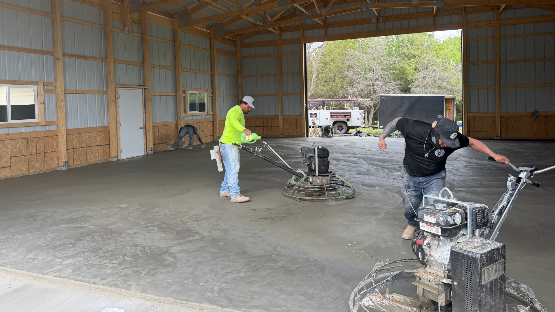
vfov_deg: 42.5
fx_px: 397
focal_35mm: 27
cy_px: 114
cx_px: 281
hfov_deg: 69.9
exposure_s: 1/517
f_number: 1.78
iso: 100
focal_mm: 6.76
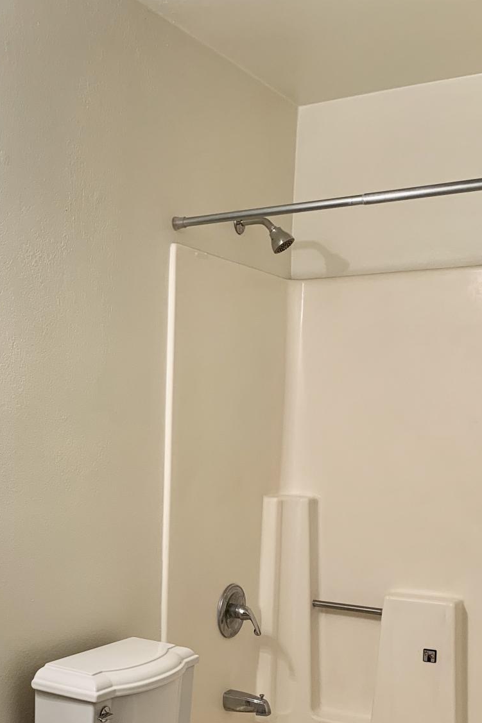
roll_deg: -0.8
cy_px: 594
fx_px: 964
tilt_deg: -9.1
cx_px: 126
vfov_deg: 39.3
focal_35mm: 48
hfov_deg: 27.7
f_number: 1.8
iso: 64
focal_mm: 4.25
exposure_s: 1/60
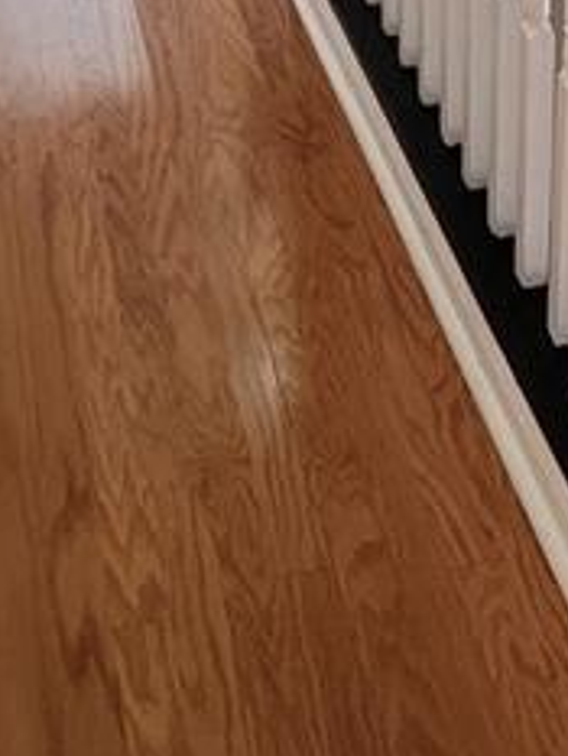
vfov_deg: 26.5
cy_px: -91
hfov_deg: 21.8
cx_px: 386
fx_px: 1464
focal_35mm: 67
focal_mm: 2.2
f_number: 2.2
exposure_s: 1/60
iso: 400
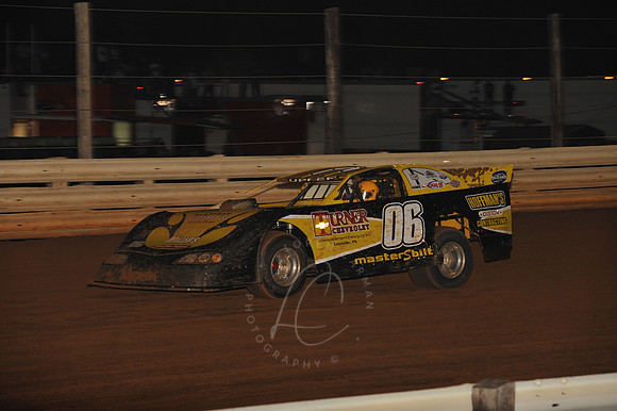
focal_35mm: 170
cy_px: 206
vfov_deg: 8.1
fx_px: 2912
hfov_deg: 12.1
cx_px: 308
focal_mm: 170
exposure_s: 1/320
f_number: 7.1
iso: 1000
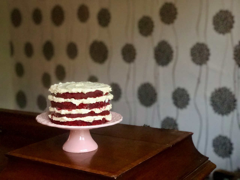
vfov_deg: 25.7
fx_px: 395
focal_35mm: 57
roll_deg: +1.8
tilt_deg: -8.7
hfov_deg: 33.8
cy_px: 90
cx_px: 120
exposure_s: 1/30
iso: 1000
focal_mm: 6.6
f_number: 2.8
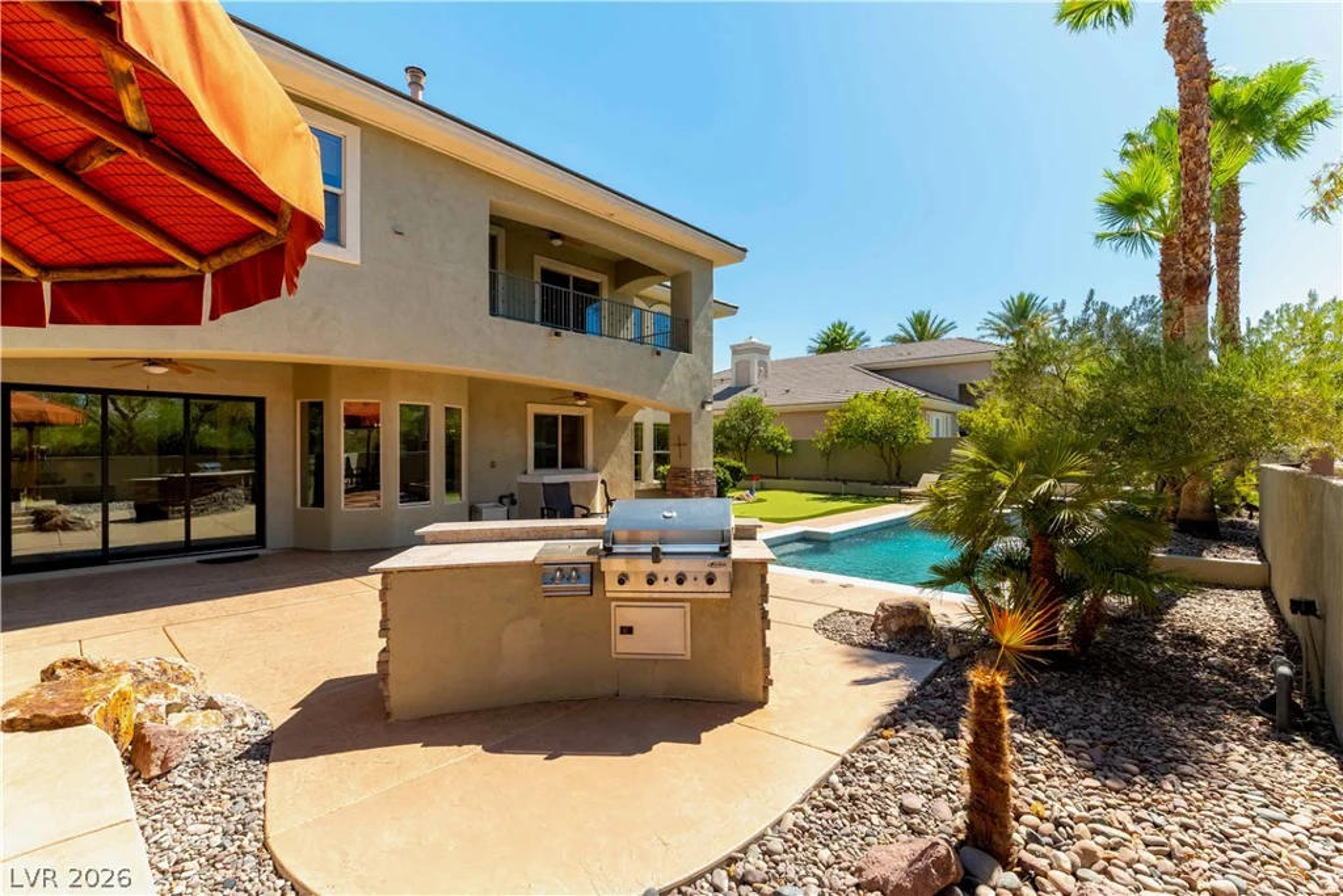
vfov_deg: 77.3
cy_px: 448
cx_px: 672
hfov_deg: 100.4
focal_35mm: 15
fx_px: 560
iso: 400
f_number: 10
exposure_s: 1/8000
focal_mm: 15
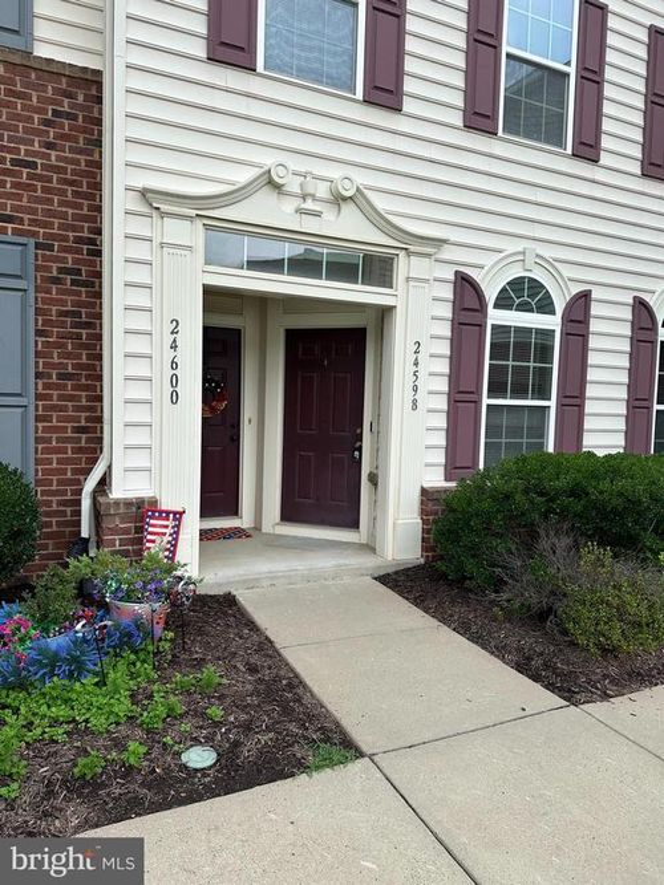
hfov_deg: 56.8
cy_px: 442
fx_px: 614
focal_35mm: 24
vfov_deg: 71.6
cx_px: 332
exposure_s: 1/1393
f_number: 1.78
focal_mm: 6.86
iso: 80
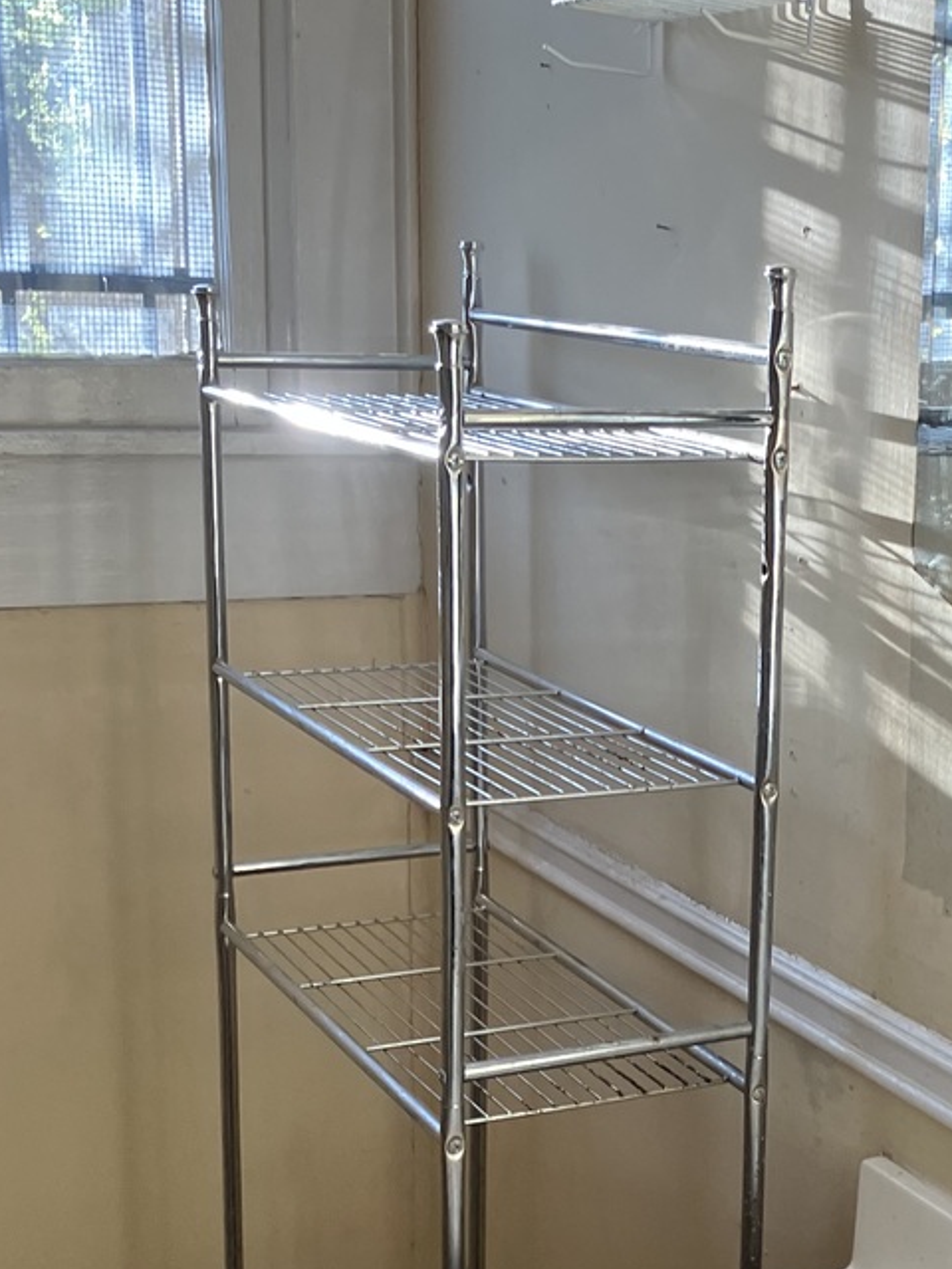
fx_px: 2310
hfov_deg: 22.5
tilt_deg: -15.2
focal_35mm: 63
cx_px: 918
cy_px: 910
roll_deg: -1.9
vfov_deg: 30.3
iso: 80
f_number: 1.8
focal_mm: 3.99
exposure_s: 1/118
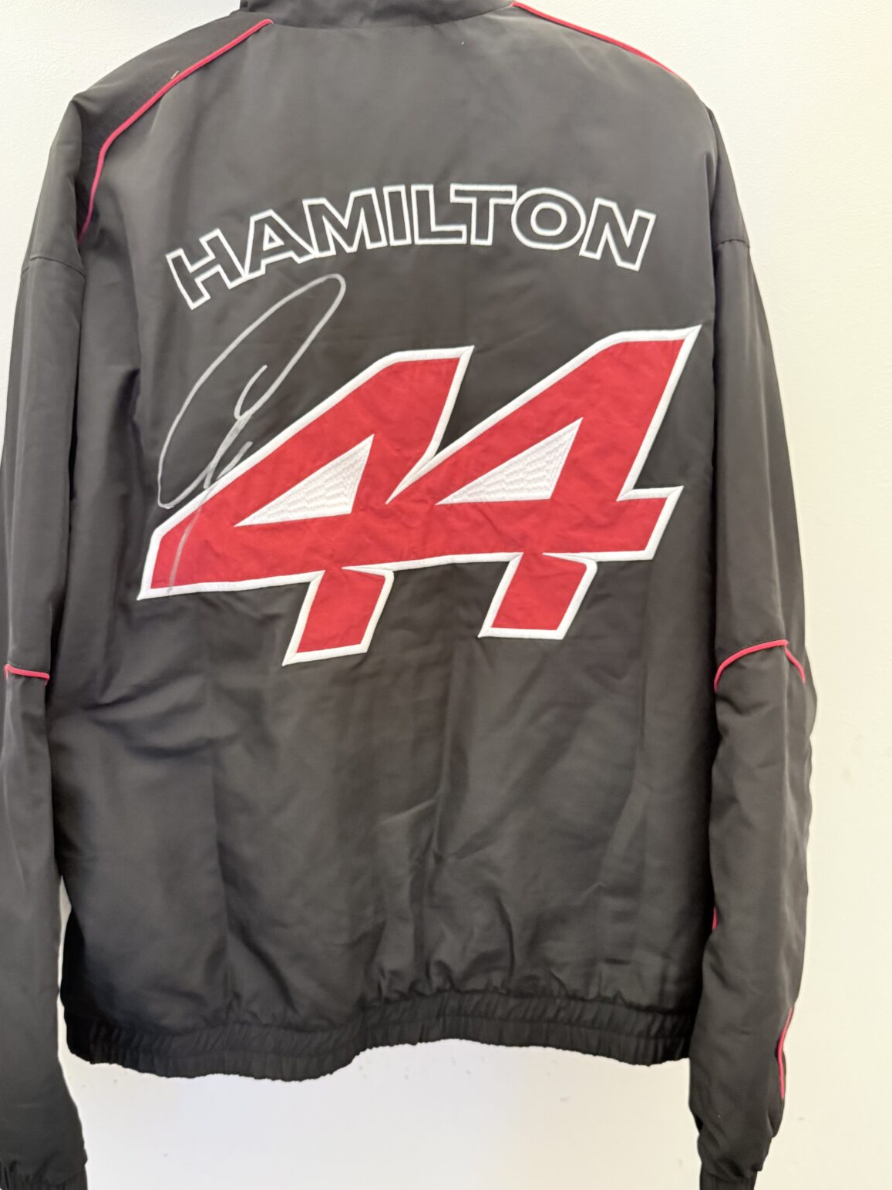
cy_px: 611
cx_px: 392
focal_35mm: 28
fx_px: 962
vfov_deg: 63.4
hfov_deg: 49.6
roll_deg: -0.1
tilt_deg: -12.0
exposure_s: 1/25
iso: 800
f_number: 1.78
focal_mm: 6.76
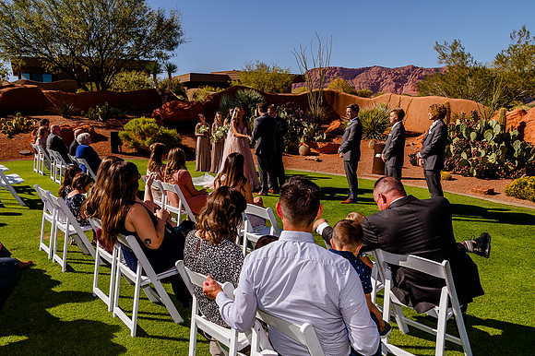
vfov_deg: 48.0
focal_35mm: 27
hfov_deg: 67.5
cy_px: 163
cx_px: 239
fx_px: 399
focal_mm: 24
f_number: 8
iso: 125
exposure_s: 1/320
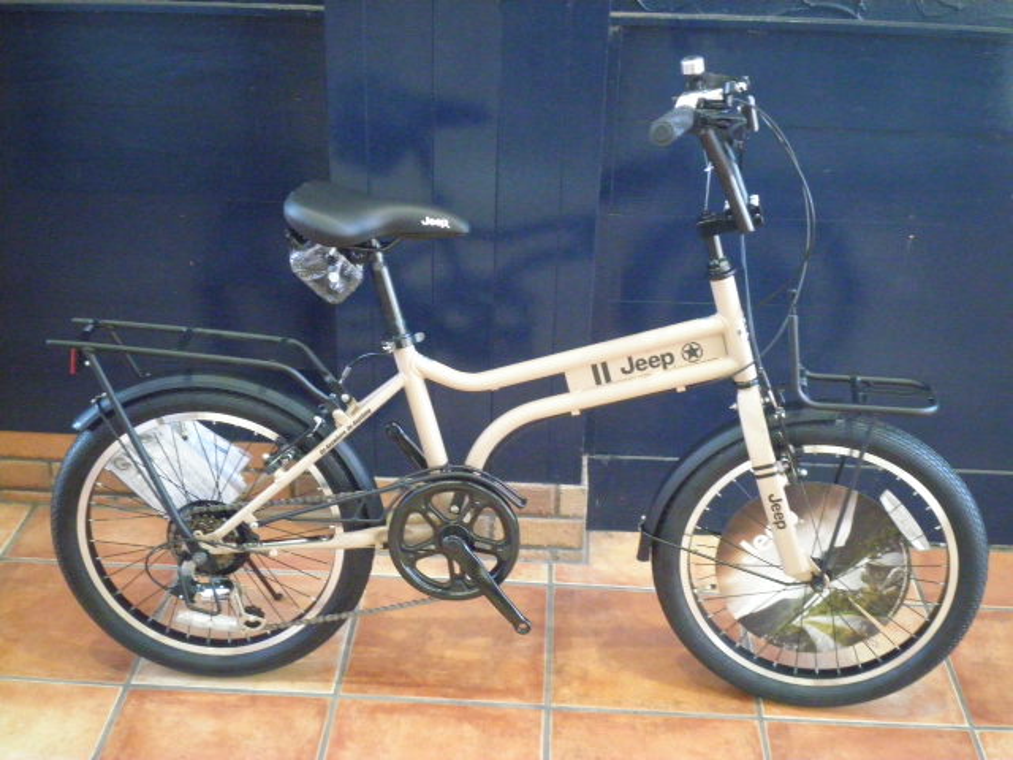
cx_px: 506
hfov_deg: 40.4
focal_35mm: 47
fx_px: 1375
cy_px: 380
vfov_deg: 30.9
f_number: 3.4
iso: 800
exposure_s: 1/100
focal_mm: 8.3
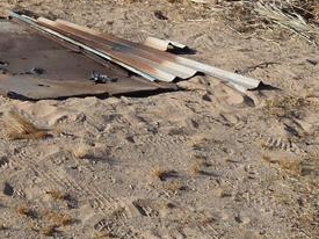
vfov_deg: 14.5
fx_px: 857
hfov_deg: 18.3
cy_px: -145
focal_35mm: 93
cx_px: -184
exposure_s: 1/500
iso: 80
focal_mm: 4.1
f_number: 4.5
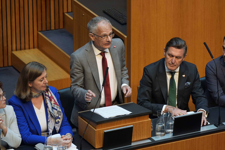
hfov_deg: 8.8
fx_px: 1469
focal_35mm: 235
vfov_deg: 5.8
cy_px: 75
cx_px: 112
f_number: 5.6
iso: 2500
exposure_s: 1/320
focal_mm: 235
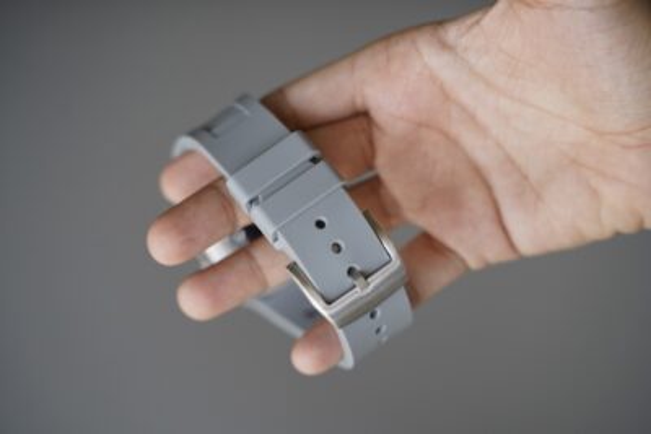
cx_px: 326
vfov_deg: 18.2
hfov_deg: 27.0
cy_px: 217
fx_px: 1357
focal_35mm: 75
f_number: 4
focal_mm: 75
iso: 125
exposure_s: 1/80
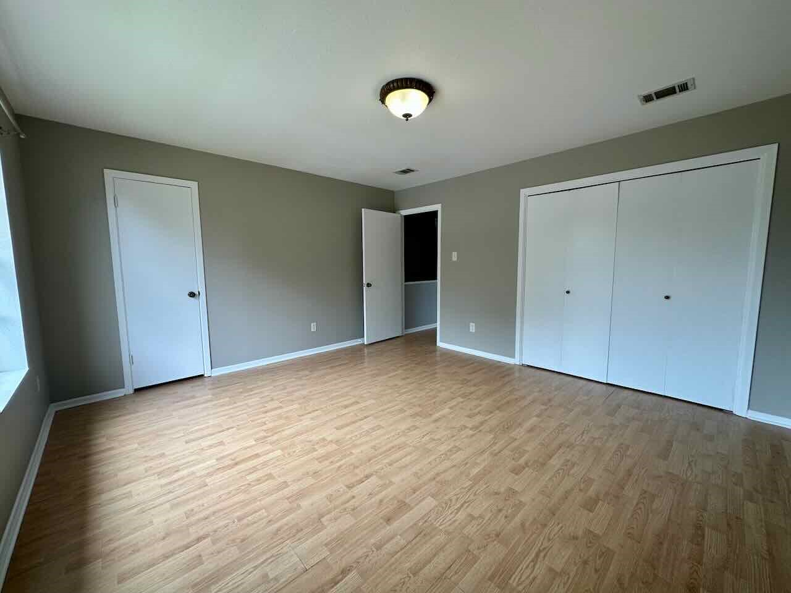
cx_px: 396
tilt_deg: -5.3
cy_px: 296
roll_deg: -0.7
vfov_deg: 85.7
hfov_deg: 102.1
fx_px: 320
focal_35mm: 14
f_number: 2.2
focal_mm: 2.22
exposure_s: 1/120
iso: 80
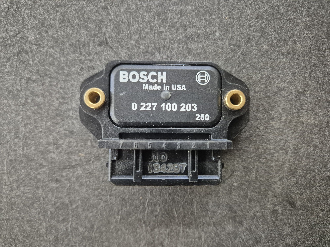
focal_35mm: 23
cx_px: 165
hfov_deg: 73.9
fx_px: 219
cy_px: 124
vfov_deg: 58.9
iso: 2000
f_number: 1.8
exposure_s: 1/100
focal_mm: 5.4
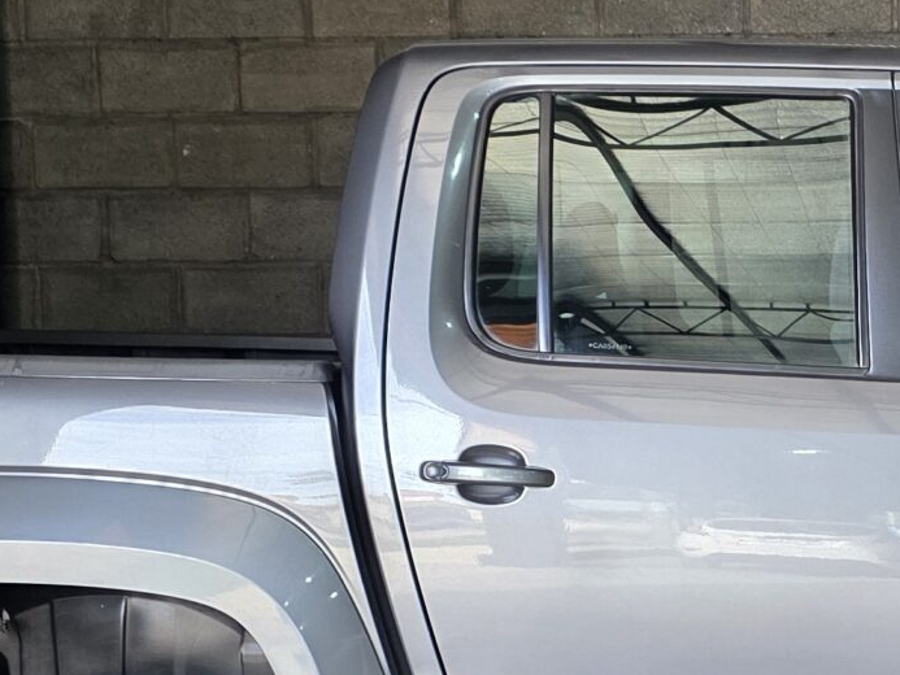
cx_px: 909
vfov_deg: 17.3
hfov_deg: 22.1
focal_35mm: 85
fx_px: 2210
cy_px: 505
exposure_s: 1/180
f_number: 1.7
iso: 160
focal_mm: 6.3
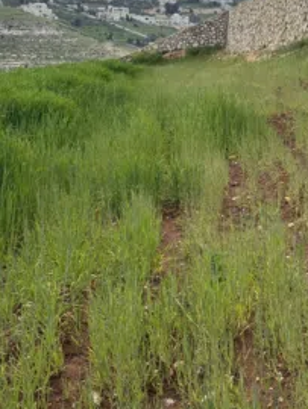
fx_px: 841
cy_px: 135
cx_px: 226
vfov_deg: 27.2
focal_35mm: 71
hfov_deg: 20.6
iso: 64
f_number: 1.78
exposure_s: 1/2415
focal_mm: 6.76
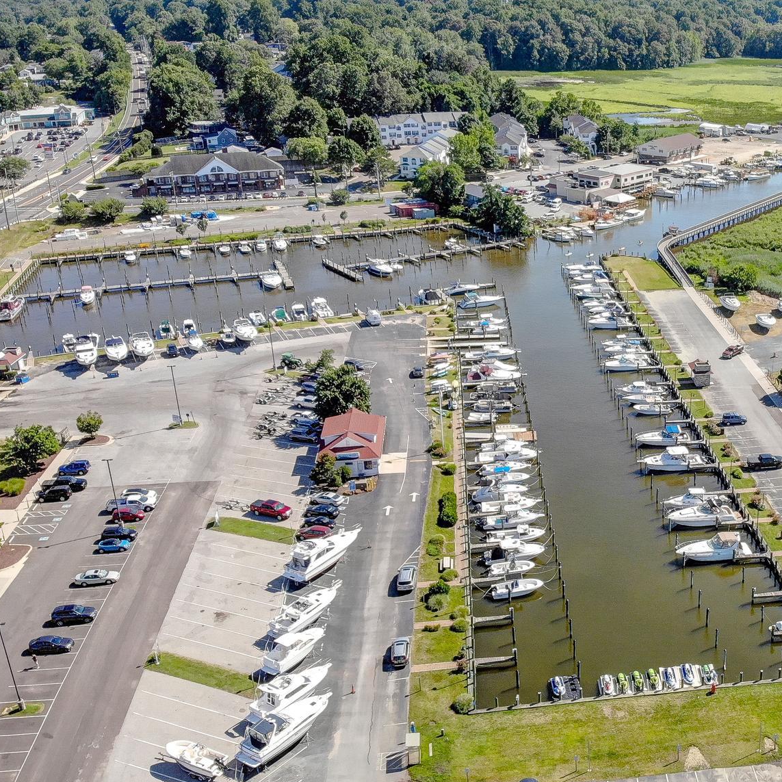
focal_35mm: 38
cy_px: 404
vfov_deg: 43.9
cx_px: 673
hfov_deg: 41.1
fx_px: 971
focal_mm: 4.5
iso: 109
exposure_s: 1/1008
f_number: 2.8
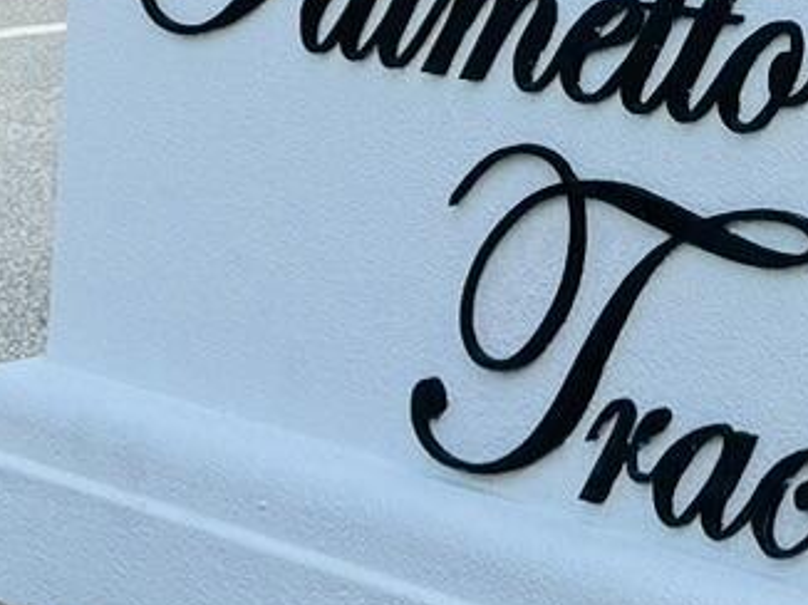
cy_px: -831
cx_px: 741
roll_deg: -1.4
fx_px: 3522
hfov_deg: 13.0
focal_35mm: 151
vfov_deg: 8.9
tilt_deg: +4.3
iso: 80
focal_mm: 6.76
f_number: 1.78
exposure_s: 1/2415
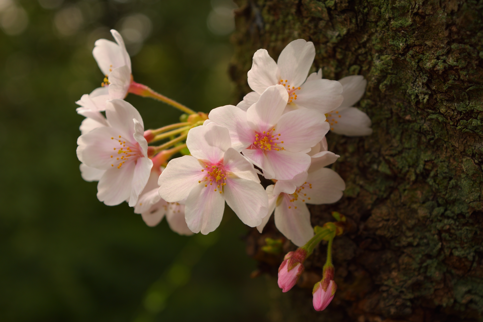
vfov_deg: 17.5
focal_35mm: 78
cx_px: 242
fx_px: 1046
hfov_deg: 26.0
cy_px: 161
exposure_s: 1/250
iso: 100
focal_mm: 52
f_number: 5.6
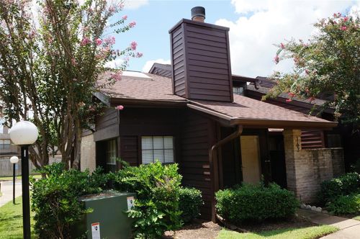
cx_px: 180
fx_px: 285
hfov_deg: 64.6
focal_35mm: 28
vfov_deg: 45.6
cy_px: 120
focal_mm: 19
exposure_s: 1/60
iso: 100
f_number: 11
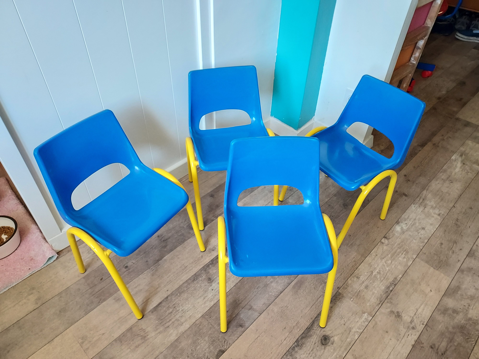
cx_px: 240
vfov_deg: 56.8
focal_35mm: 24
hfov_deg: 71.6
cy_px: 180
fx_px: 332
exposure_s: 1/50
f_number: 1.8
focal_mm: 4.6
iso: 320
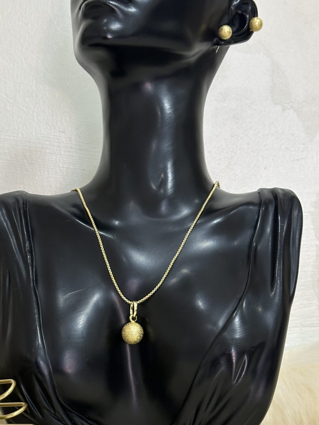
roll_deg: +0.7
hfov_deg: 17.7
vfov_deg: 23.4
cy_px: 292
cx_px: 102
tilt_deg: -2.5
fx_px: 1020
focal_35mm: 83
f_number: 1.78
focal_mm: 6.86
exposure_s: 1/60
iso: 160
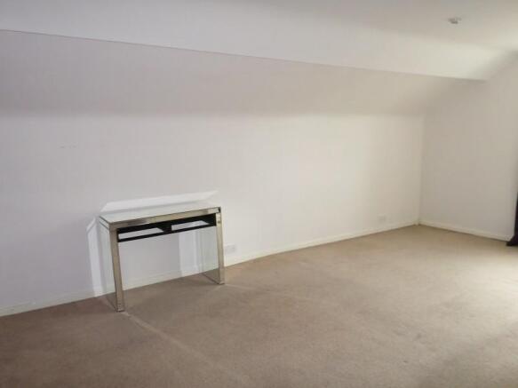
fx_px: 374
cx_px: 259
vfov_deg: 54.9
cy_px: 194
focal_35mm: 25
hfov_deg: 69.4
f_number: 2.5
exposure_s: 1/30
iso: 200
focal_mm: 4.5
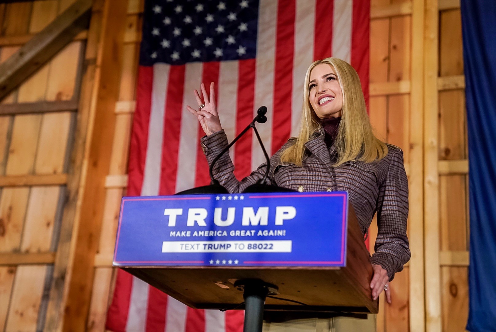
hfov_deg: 33.4
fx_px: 827
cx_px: 248
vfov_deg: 22.7
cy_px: 166
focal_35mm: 60
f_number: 2.8
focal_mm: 60
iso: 2500
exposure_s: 1/320
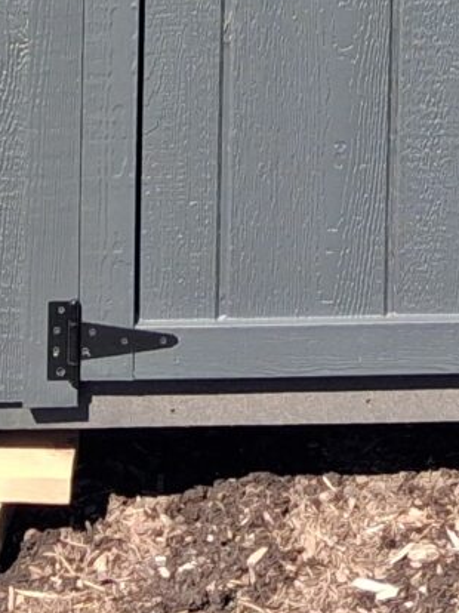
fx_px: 2956
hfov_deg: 8.8
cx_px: 540
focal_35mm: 167
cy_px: -748
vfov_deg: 10.5
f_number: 1.8
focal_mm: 4
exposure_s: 1/305
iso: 25
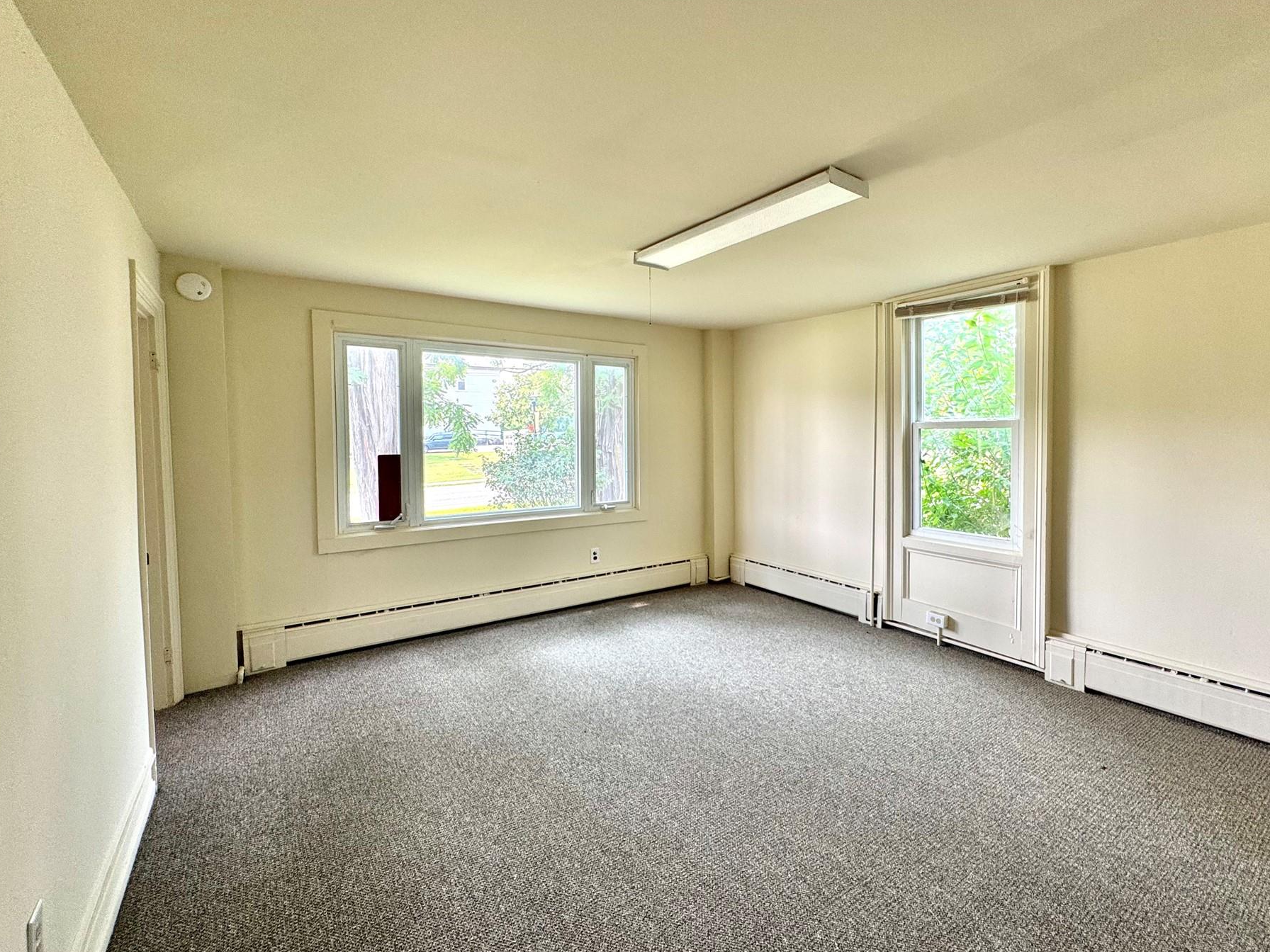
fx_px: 587
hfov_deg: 94.2
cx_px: 693
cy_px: 458
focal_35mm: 16
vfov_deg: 78.1
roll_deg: -0.5
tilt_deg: -1.4
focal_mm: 2.22
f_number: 2.2
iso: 100
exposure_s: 1/99
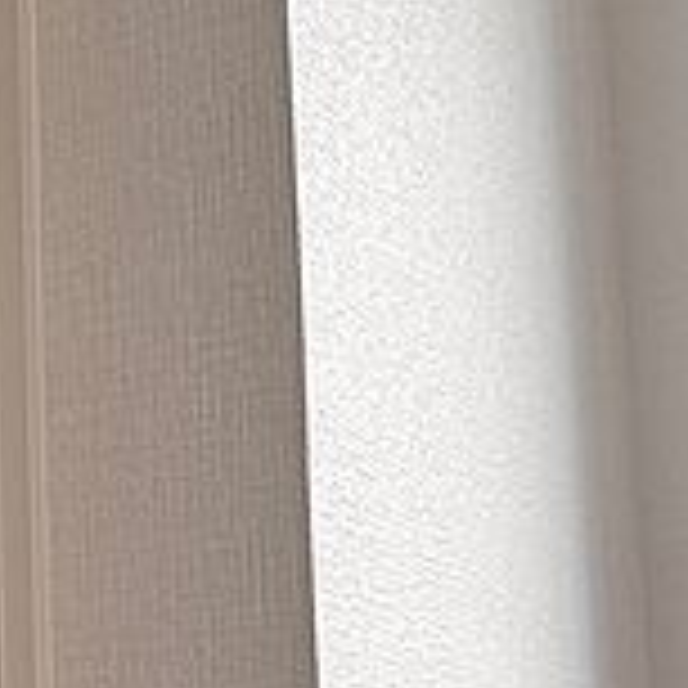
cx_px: -238
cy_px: 679
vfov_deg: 20.3
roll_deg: +1.0
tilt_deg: +7.5
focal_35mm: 83
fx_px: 1866
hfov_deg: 19.1
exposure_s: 1/69
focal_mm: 6.76
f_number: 1.78
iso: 200
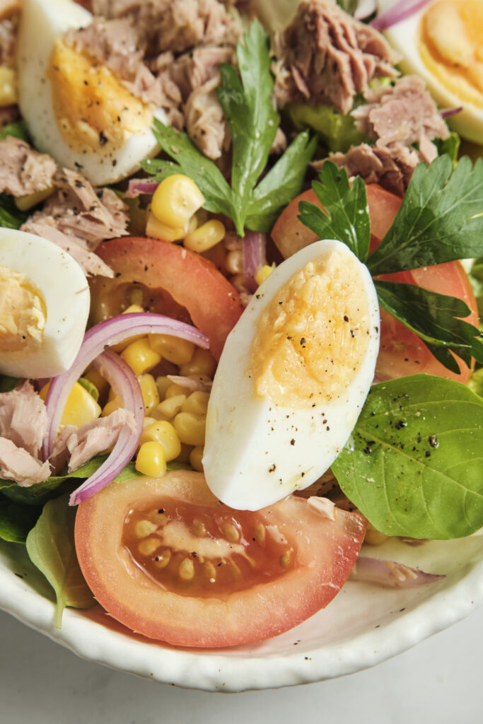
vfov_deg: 22.9
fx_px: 1790
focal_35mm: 89
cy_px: 362
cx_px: 242
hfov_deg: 15.4
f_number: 9
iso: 200
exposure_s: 1/80
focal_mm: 59.6
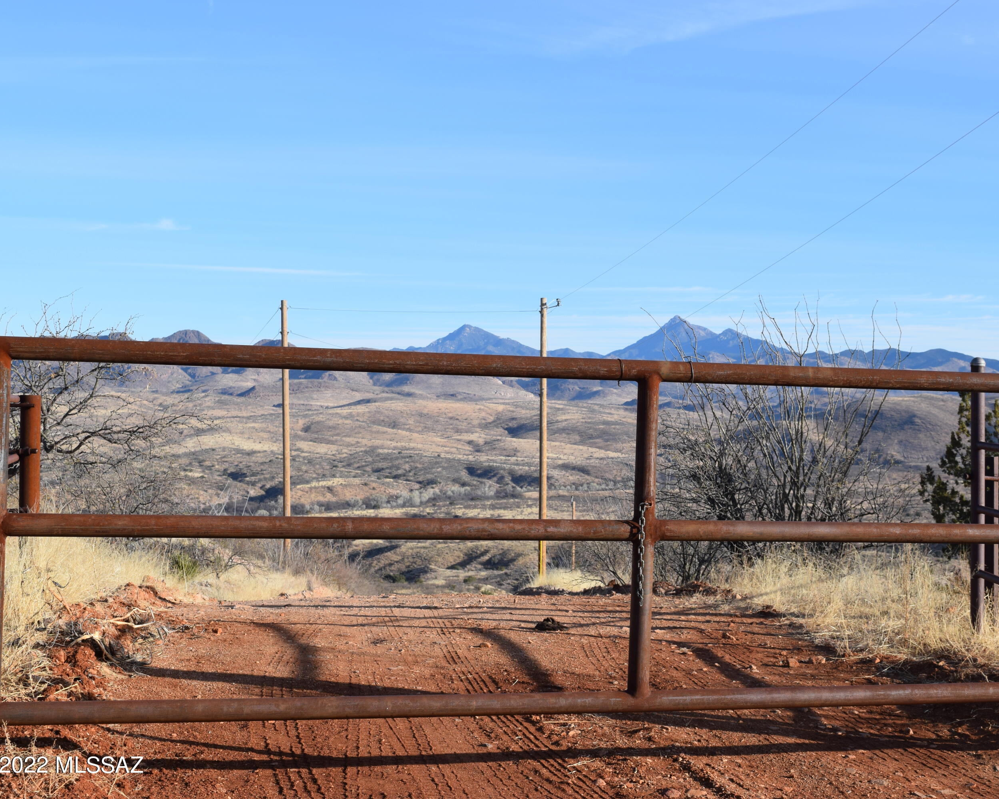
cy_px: 401
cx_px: 582
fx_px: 1554
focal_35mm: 53
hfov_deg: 35.6
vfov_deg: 28.8
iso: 200
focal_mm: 31
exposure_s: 1/320
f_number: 9
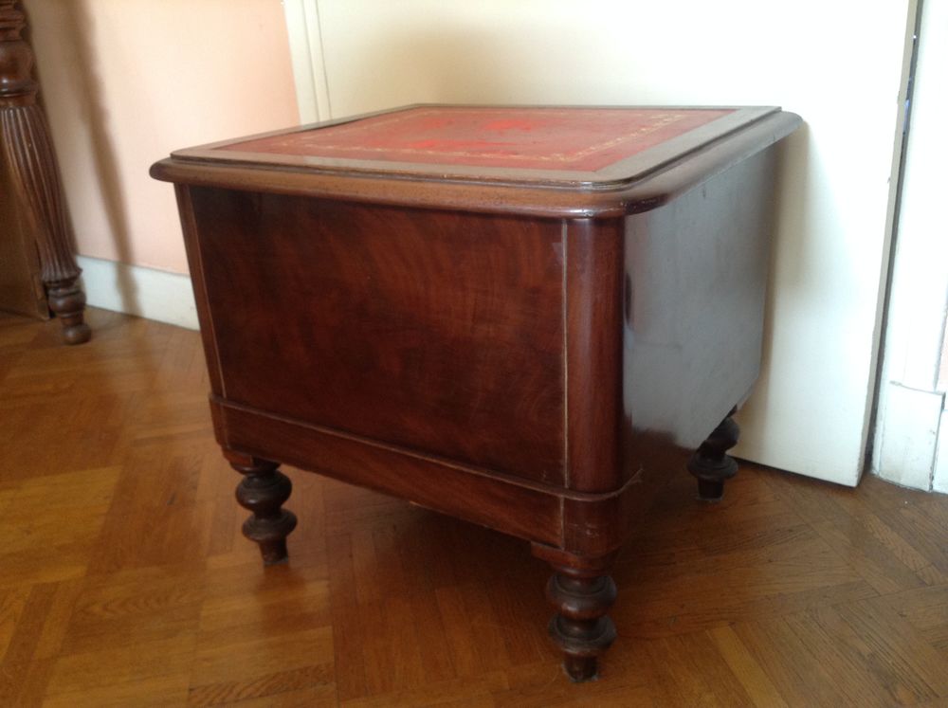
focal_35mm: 33
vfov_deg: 42.8
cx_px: 474
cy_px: 354
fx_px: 902
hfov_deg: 55.4
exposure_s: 1/24
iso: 80
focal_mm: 3.3
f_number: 2.4
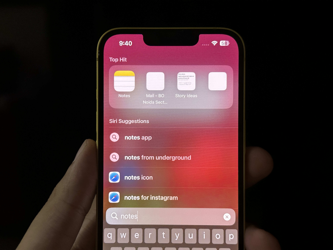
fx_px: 462
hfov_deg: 39.7
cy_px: 125
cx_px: 166
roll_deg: +0.9
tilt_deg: -14.5
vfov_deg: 30.3
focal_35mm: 48
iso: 320
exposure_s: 1/40
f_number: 1.78
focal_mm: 6.86
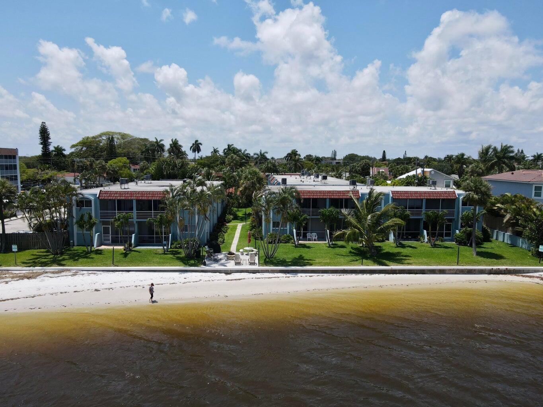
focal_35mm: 24
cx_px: 272
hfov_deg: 71.6
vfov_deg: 56.8
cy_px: 204
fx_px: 377
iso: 100
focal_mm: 4.5
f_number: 2.8
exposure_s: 1/1000
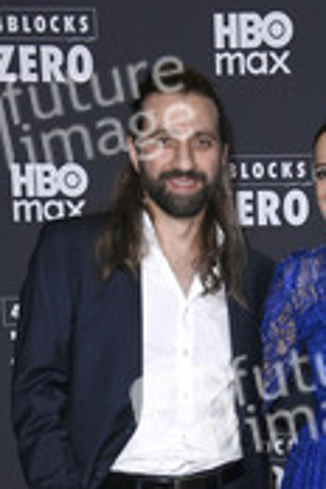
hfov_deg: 8.5
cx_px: 357
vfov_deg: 12.5
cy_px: 545
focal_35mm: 161
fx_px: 2187
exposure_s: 1/250
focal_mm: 70
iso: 1000
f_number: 5.6
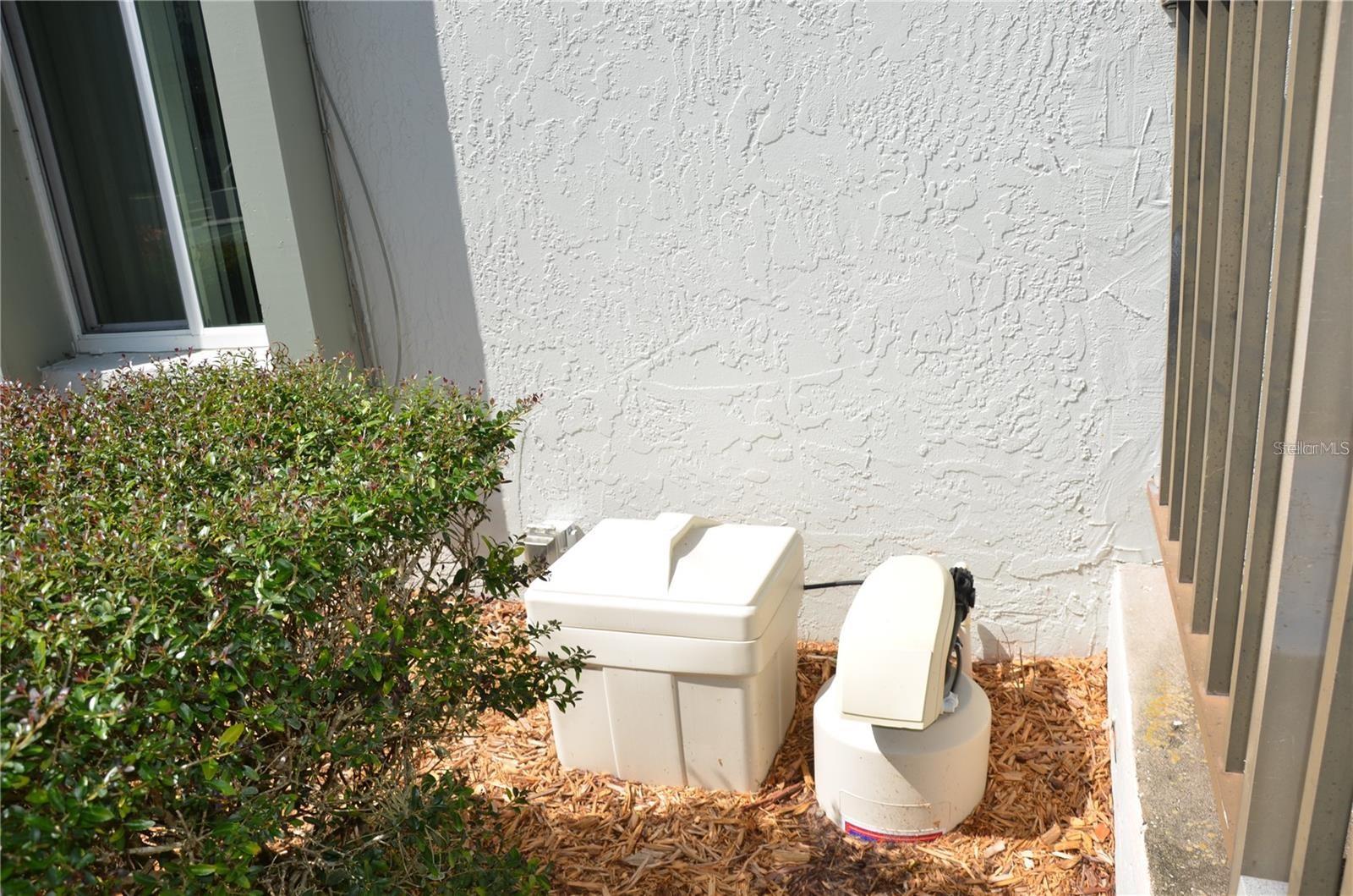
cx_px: 676
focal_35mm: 27
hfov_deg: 67.5
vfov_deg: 47.7
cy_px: 448
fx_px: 1012
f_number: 8
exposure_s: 1/250
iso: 100
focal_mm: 18
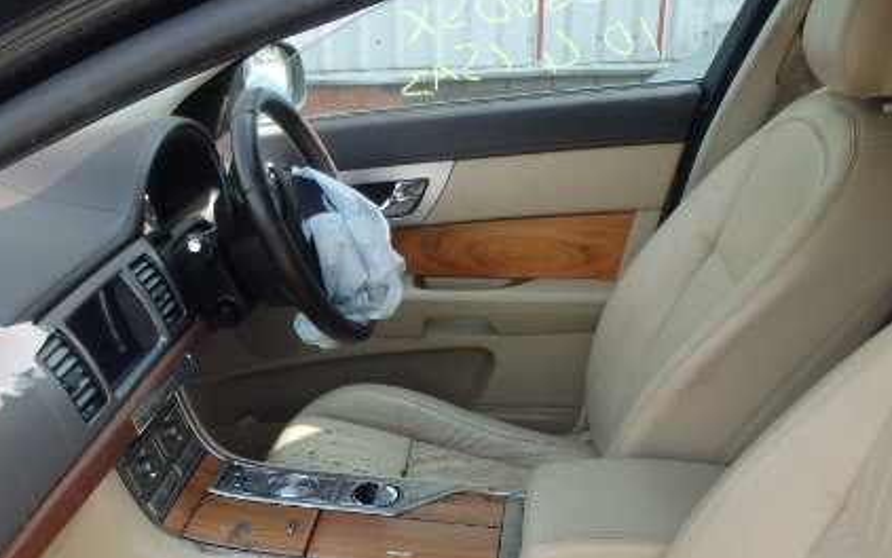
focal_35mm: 45
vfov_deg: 27.7
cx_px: 252
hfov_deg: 43.3
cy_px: 490
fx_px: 1094
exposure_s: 1/125
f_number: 3.9
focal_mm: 5
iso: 125
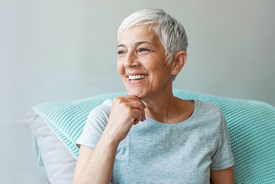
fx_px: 405
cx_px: 108
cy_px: 73
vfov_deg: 25.5
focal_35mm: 53
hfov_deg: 37.3
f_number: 1.8
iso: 125
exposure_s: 1/200
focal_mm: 35
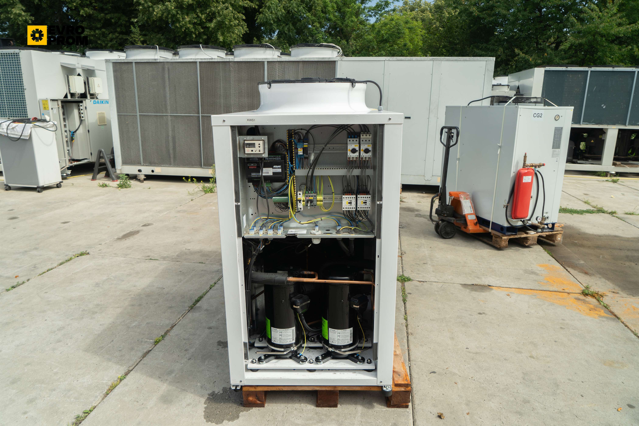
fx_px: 426
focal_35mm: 24
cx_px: 320
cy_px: 213
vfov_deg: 53.1
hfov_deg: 73.7
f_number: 6.3
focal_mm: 24
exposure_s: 1/125
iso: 100
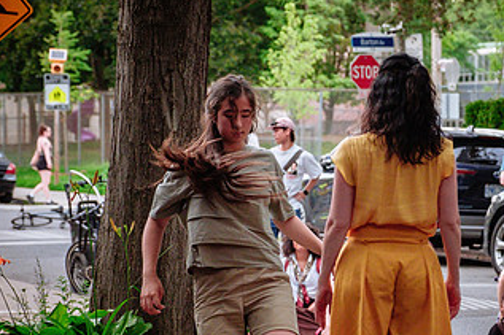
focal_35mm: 152
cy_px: 248
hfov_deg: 13.5
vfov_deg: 9.0
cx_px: 393
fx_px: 2127
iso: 1600
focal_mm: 55
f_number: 2.8
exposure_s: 1/320
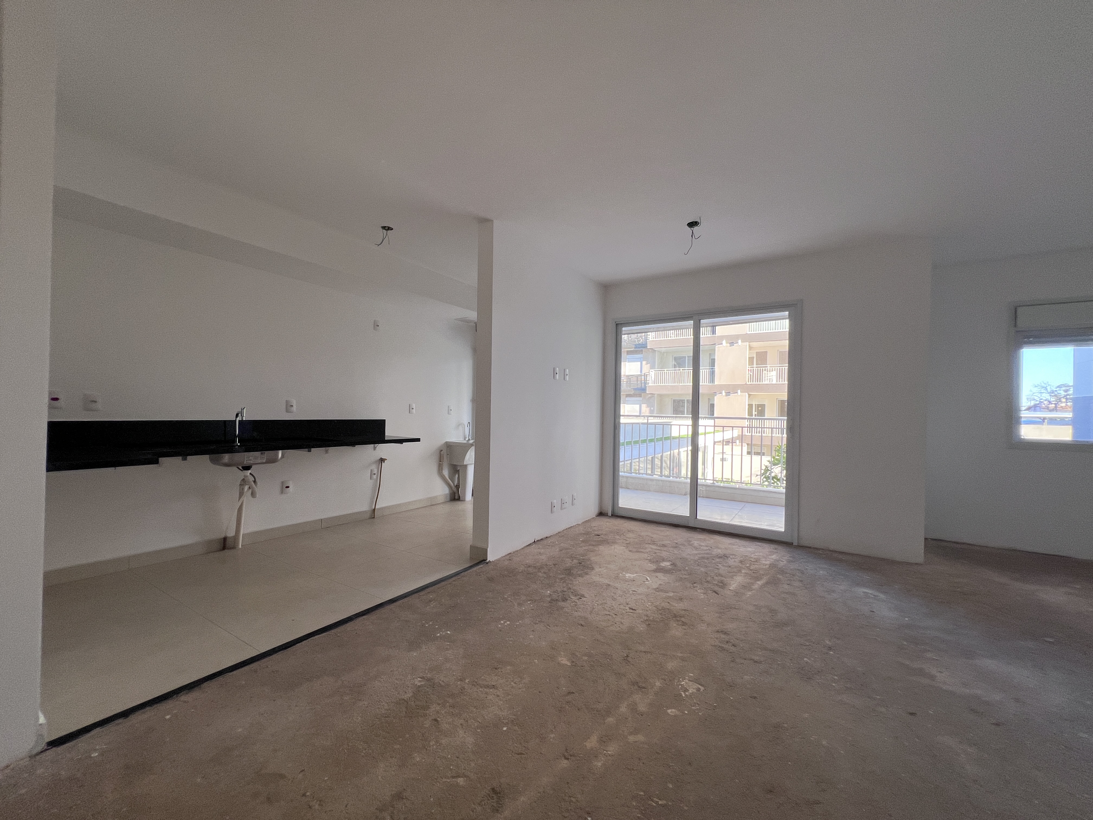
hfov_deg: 106.2
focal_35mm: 13
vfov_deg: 89.9
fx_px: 410
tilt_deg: -0.2
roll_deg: -1.0
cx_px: 546
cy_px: 410
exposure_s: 1/99
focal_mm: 1.57
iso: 64
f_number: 1.8
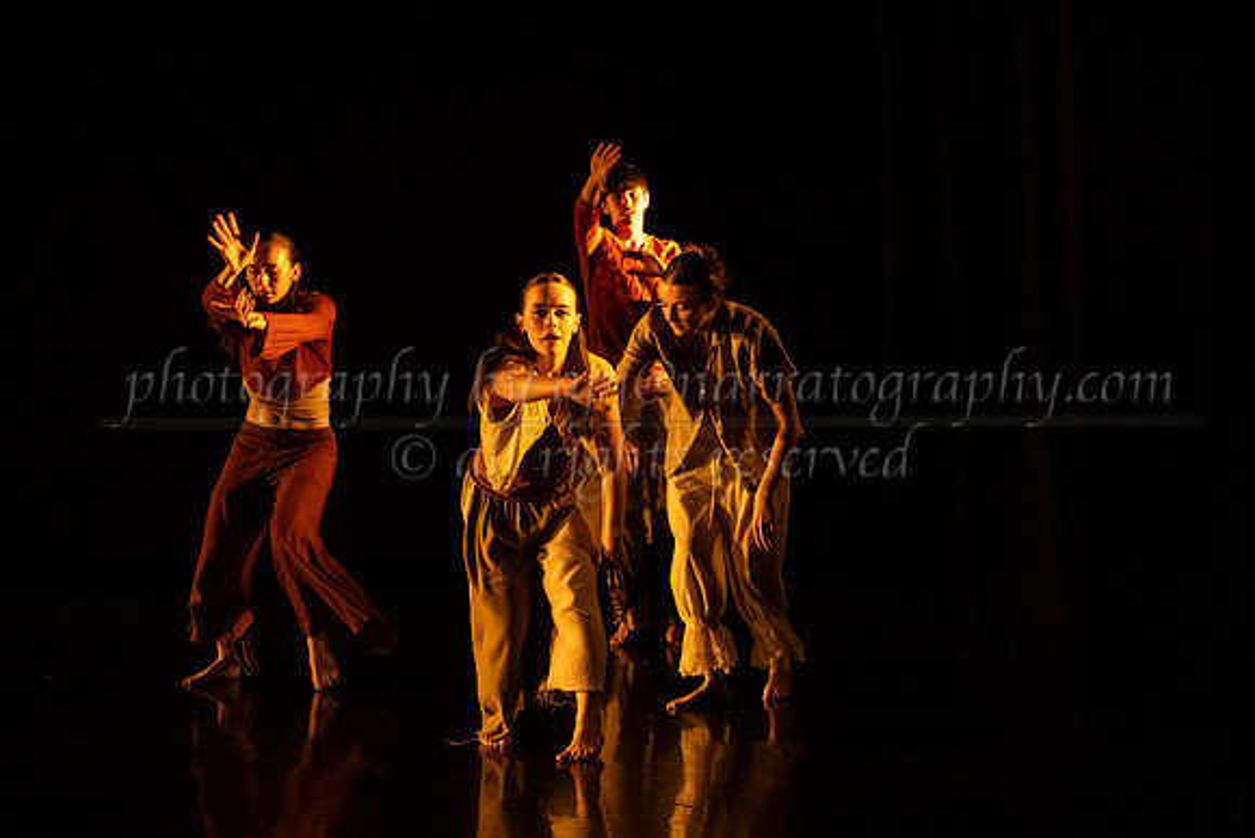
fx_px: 2864
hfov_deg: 24.7
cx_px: 687
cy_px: 459
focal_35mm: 82
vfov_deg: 16.6
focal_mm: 75
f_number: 4
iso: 4000
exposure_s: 1/400
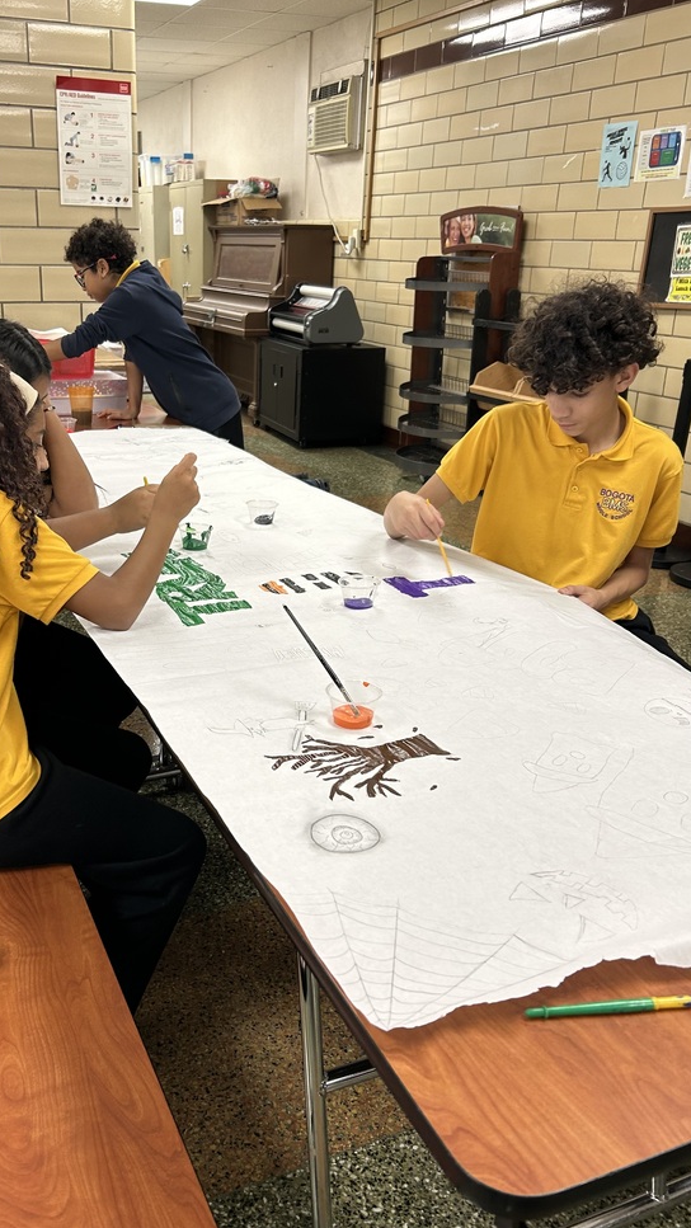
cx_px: 254
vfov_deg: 64.3
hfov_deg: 38.7
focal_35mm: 30
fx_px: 977
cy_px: 608
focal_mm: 5.7
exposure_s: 1/120
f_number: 1.5
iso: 100
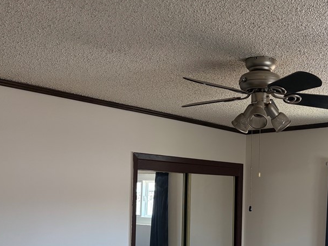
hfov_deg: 41.1
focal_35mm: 44
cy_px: 177
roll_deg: -0.8
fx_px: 417
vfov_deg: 32.4
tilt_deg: +2.9
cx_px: 263
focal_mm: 5.96
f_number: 1.6
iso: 125
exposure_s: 1/60
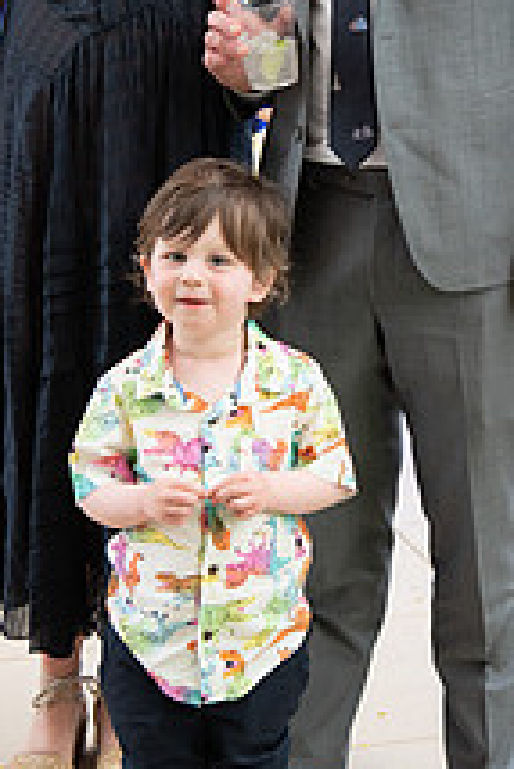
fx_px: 2159
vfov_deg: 20.1
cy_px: 212
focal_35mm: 101
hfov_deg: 13.6
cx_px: 334
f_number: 5
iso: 1600
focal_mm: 48
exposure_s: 1/50
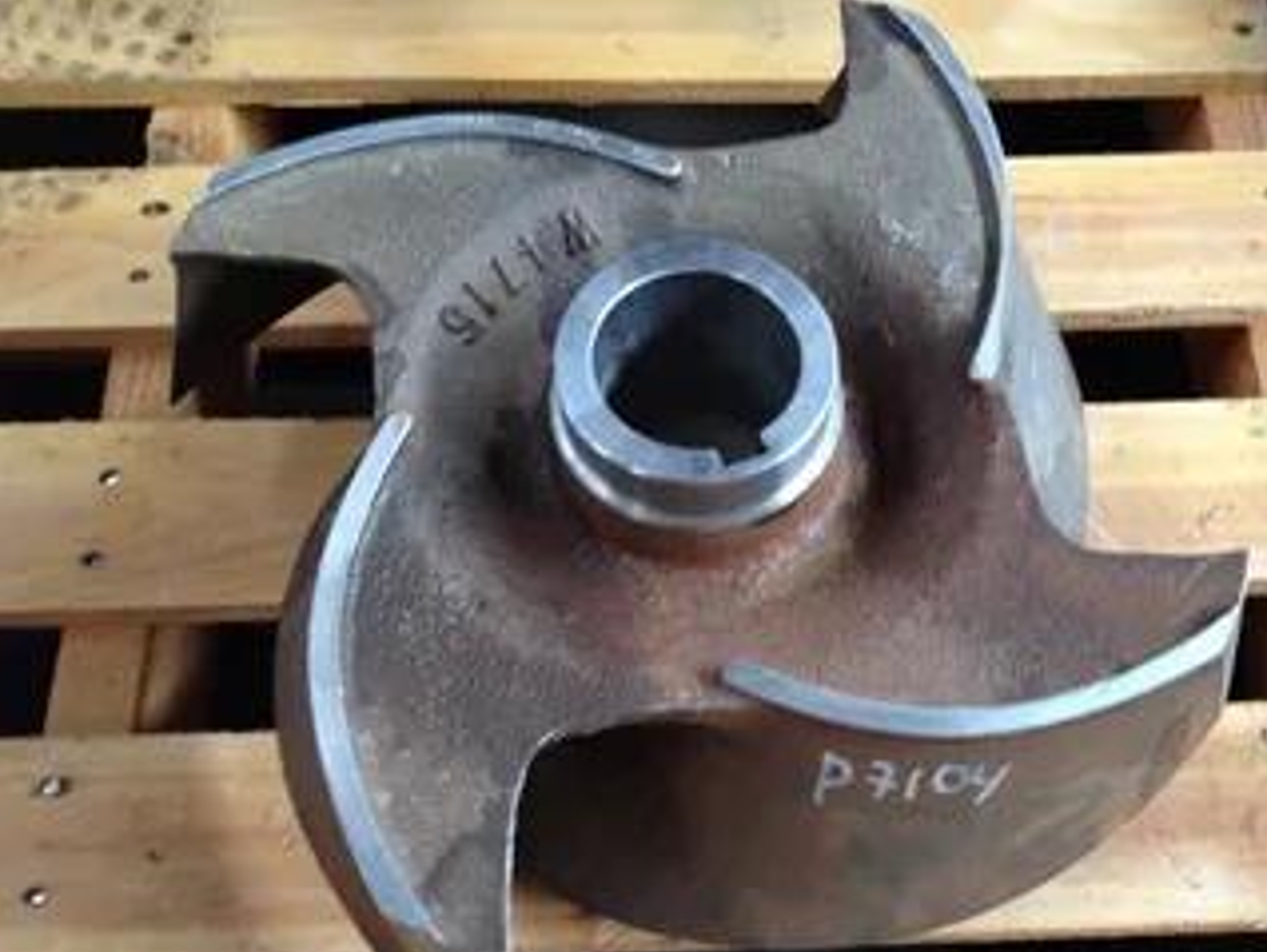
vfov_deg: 32.9
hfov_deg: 42.6
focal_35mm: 44
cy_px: 530
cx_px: 793
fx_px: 1612
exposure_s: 1/20
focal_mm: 4.28
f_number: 2.4
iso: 100
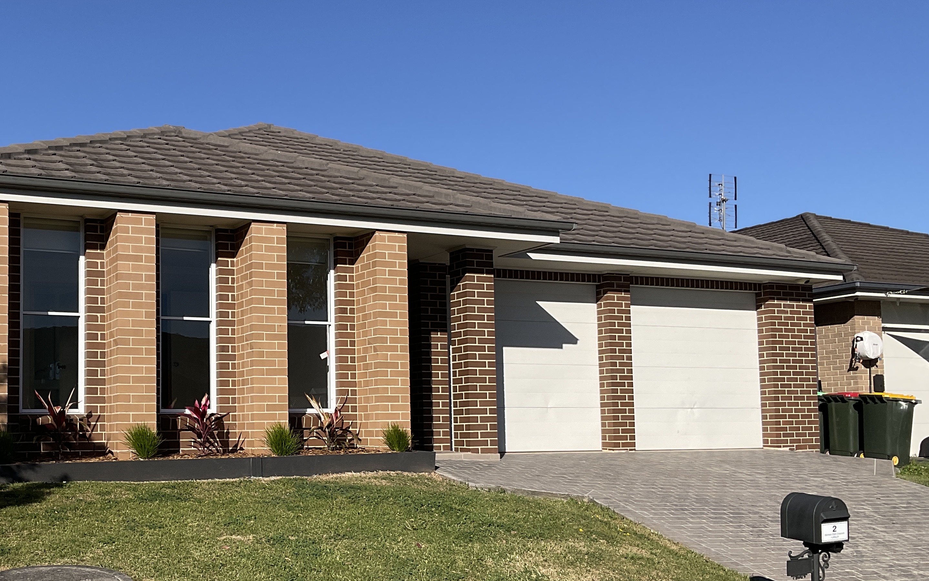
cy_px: 361
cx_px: 305
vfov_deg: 29.8
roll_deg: +0.4
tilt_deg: +2.4
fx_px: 1089
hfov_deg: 45.5
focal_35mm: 43
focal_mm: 3
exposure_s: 1/2667
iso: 16
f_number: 1.8
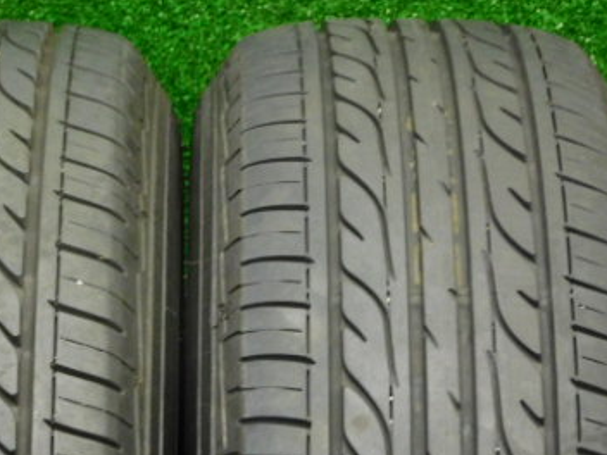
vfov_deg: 7.8
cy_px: 353
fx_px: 3349
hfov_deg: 10.3
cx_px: 183
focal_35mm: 191
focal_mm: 18.8
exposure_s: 1/15
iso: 640
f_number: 4.8
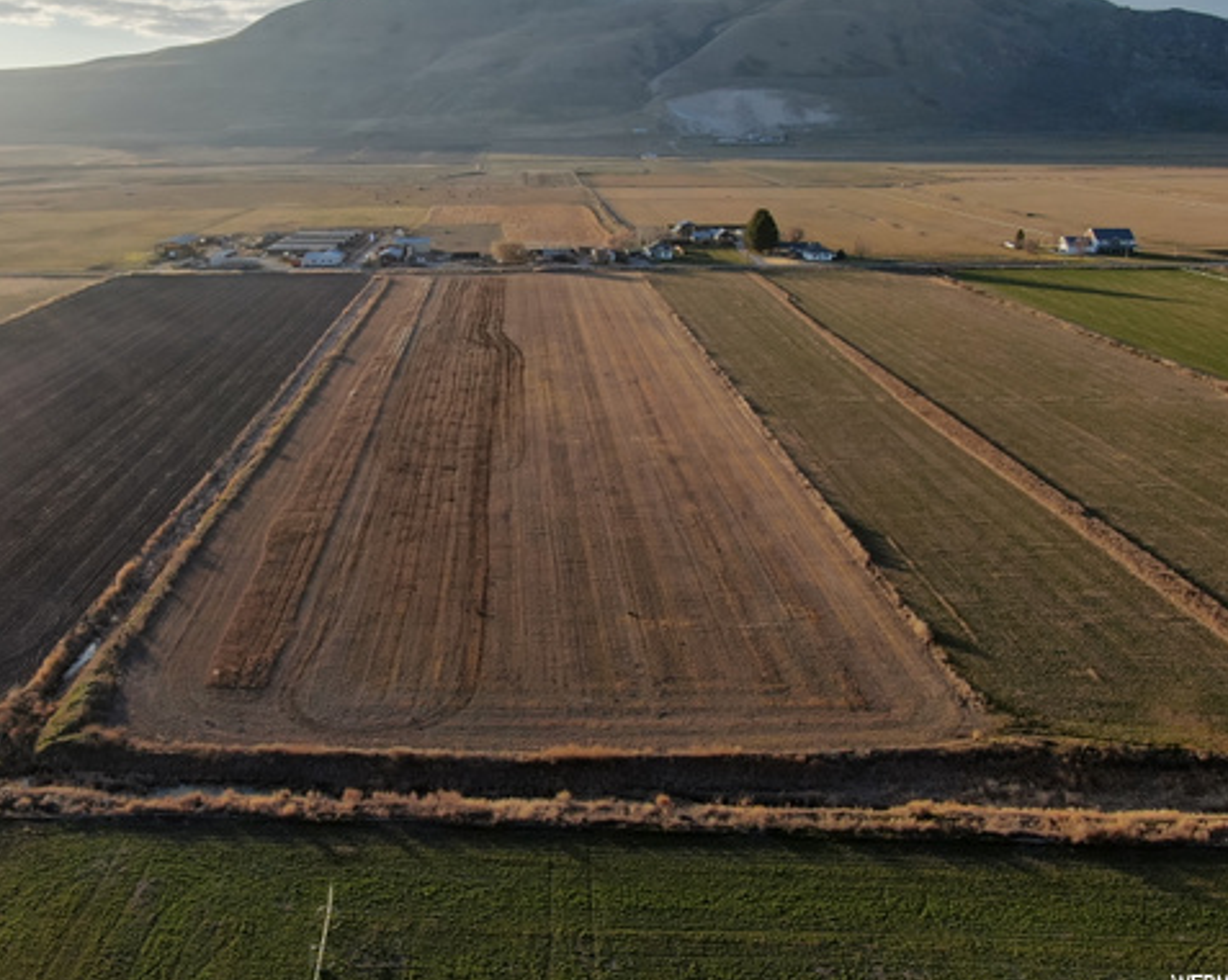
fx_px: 1380
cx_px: 430
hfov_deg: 47.3
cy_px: 376
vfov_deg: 38.9
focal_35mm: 38
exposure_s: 1/500
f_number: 3
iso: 400
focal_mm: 5
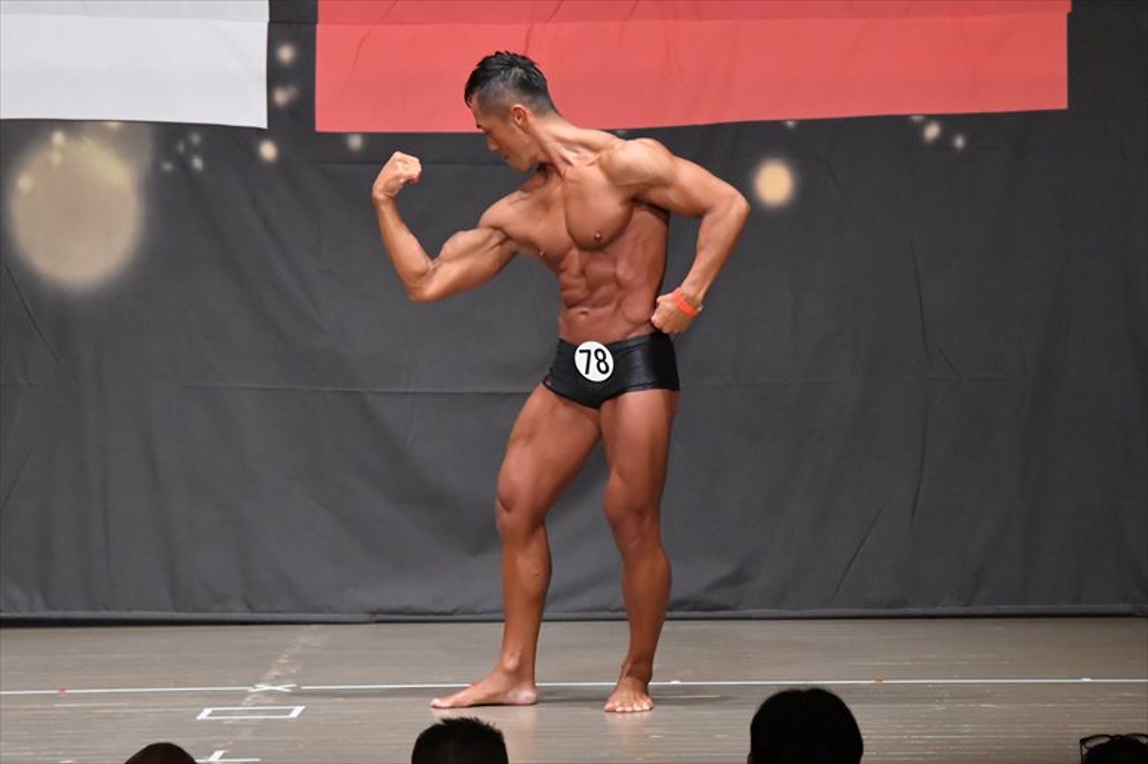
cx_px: 574
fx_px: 7650
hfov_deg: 8.6
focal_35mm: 240
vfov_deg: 5.7
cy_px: 382
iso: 8000
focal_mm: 160
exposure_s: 1/400
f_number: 5.6
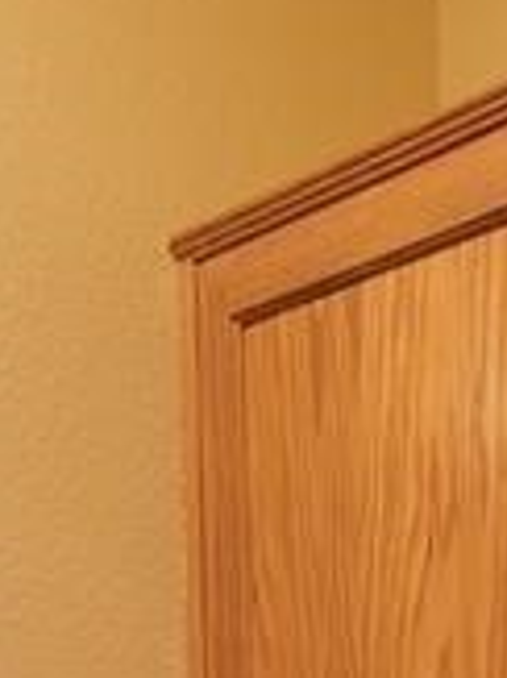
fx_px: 1799
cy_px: 1119
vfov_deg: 18.1
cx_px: 623
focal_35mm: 92
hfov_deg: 15.4
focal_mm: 7
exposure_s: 1/40
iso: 200
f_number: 1.8
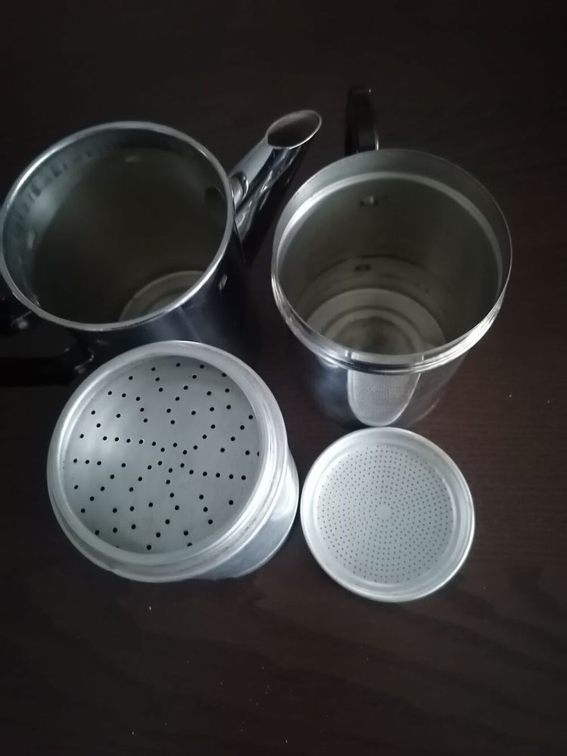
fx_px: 568
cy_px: 378
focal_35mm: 26
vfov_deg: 67.3
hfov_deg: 53.1
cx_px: 284
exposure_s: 1/20
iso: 1600
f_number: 1.8
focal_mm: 5.3
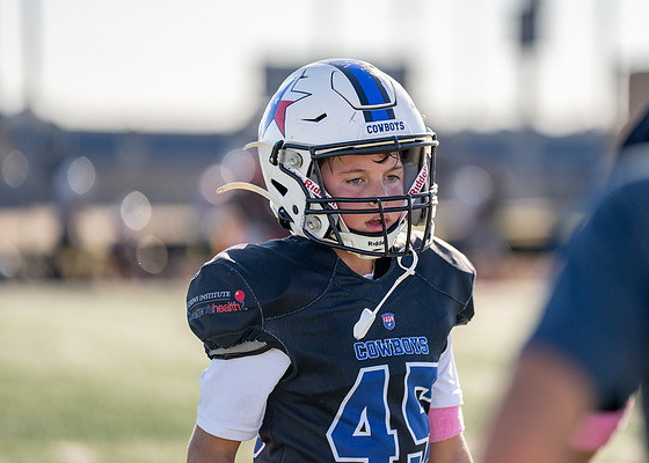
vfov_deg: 5.9
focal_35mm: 243
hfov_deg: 8.3
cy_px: 212
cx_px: 394
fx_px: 4479
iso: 160
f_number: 2.8
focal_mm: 200
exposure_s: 1/2500
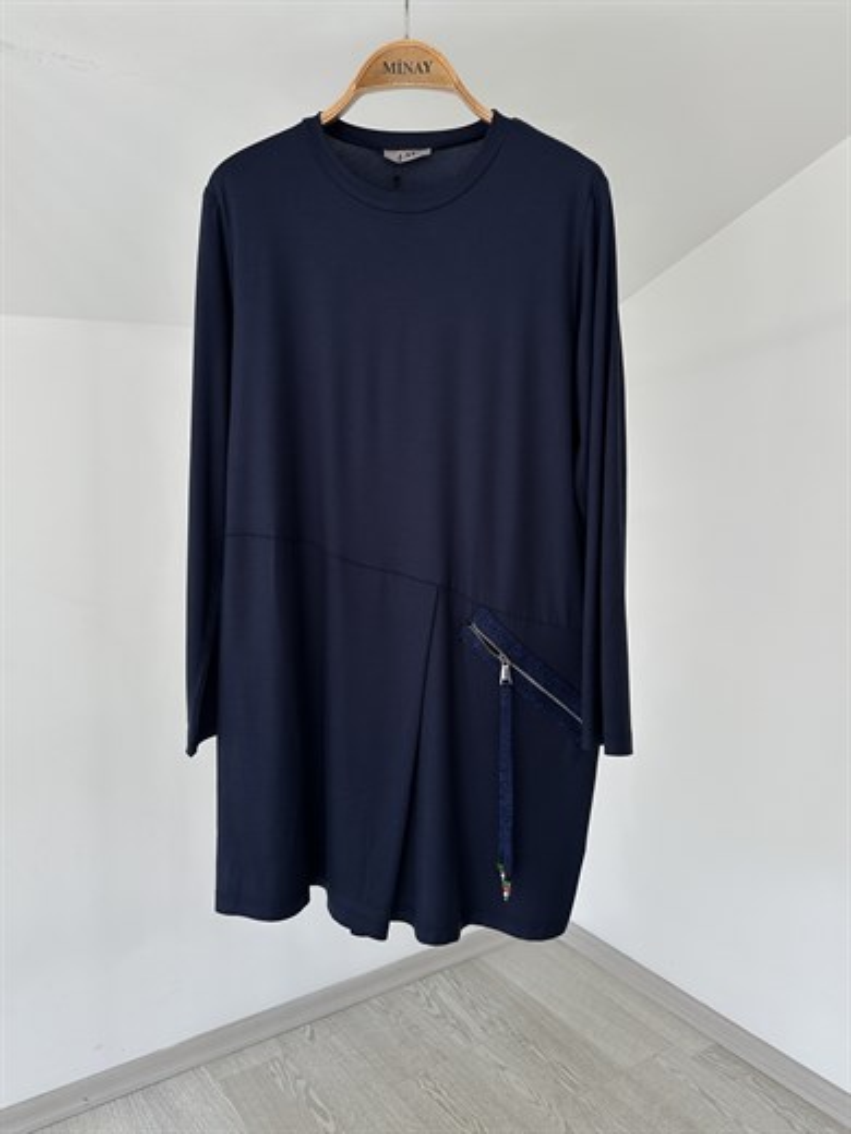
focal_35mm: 24
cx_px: 426
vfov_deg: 71.6
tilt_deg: -3.9
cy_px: 567
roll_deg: -0.7
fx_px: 787
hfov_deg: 56.8
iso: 64
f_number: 1.78
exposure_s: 1/100
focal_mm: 6.86
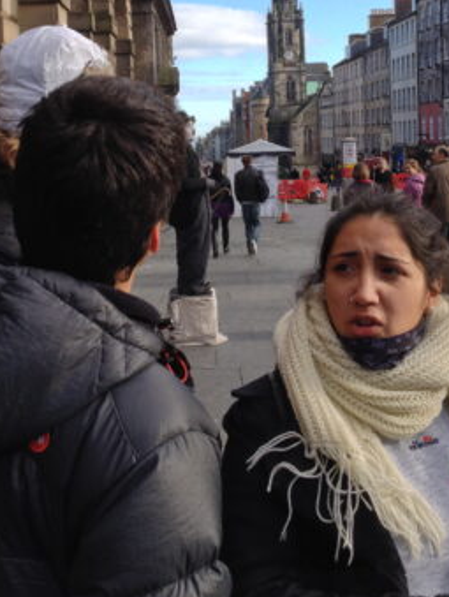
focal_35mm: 55
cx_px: 229
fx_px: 949
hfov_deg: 26.6
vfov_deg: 34.4
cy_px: 170
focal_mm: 4.28
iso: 50
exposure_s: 1/421
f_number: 2.4
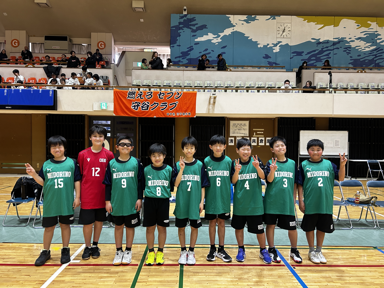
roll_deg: -0.3
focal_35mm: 26
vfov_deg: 53.1
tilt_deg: -1.5
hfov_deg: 67.3
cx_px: 192
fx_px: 288
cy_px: 144
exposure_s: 1/60
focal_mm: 5.7
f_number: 1.5
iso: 200
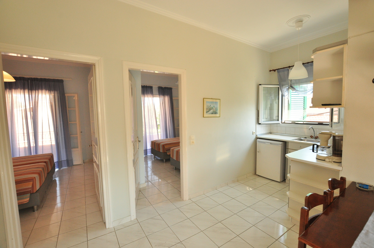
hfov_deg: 100.5
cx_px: 187
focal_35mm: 15
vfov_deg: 77.2
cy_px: 124
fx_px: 156
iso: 800
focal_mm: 10
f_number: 8
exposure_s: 1/80
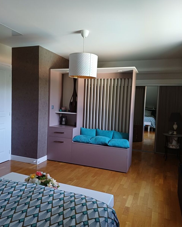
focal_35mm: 27
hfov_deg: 53.2
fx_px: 182
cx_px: 89
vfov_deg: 64.1
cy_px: 117
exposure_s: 1/33.3
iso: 320
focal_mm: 4.65
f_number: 1.8
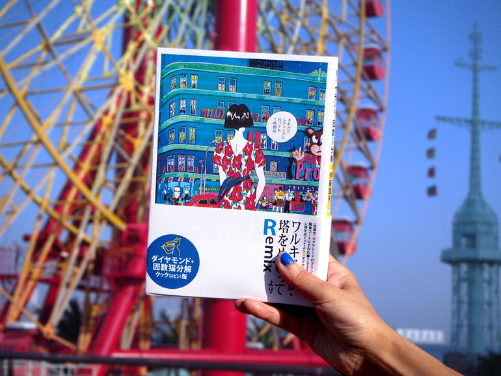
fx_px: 869
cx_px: 250
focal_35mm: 60
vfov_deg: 24.4
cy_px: 188
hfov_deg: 32.2
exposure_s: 1/2500
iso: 400
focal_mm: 30
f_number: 6.3
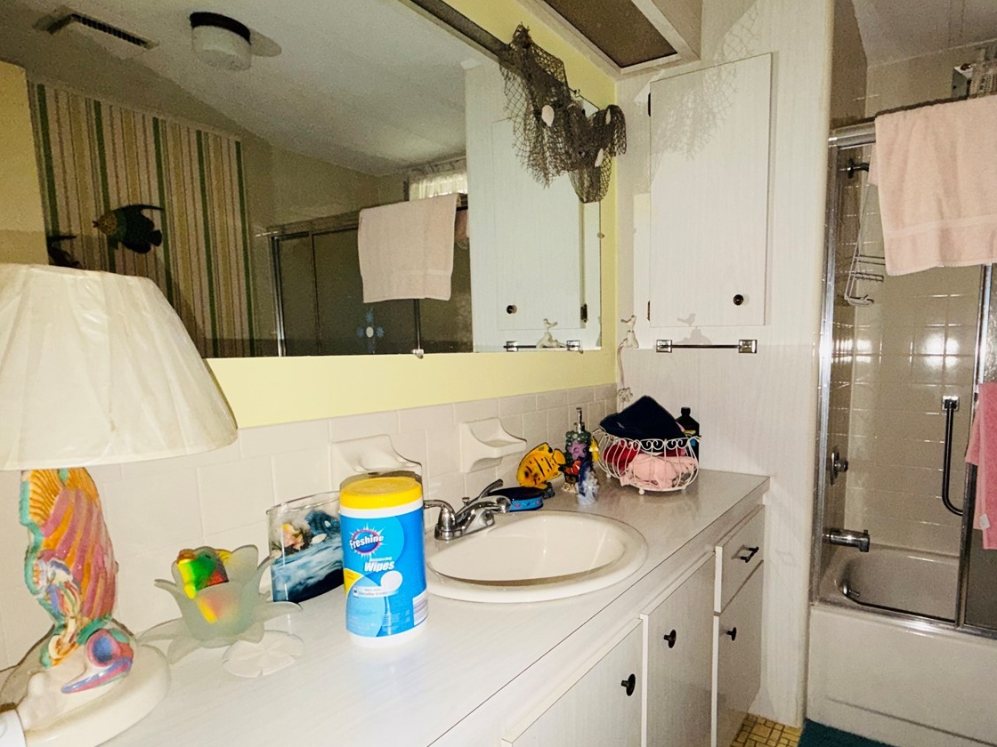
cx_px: 626
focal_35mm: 20
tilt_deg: -7.6
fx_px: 576
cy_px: 416
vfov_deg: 65.8
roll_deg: -0.1
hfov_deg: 80.2
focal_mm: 2.22
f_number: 2.2
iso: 125
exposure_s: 1/30
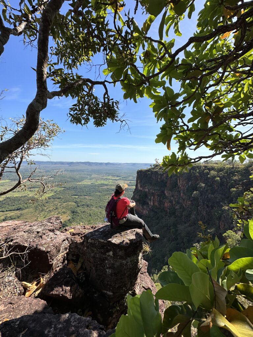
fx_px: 136
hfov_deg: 85.7
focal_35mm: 14
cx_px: 126
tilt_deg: -3.4
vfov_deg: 102.1
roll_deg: -0.7
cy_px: 168
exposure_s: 1/1916
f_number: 2.2
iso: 50
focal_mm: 2.22
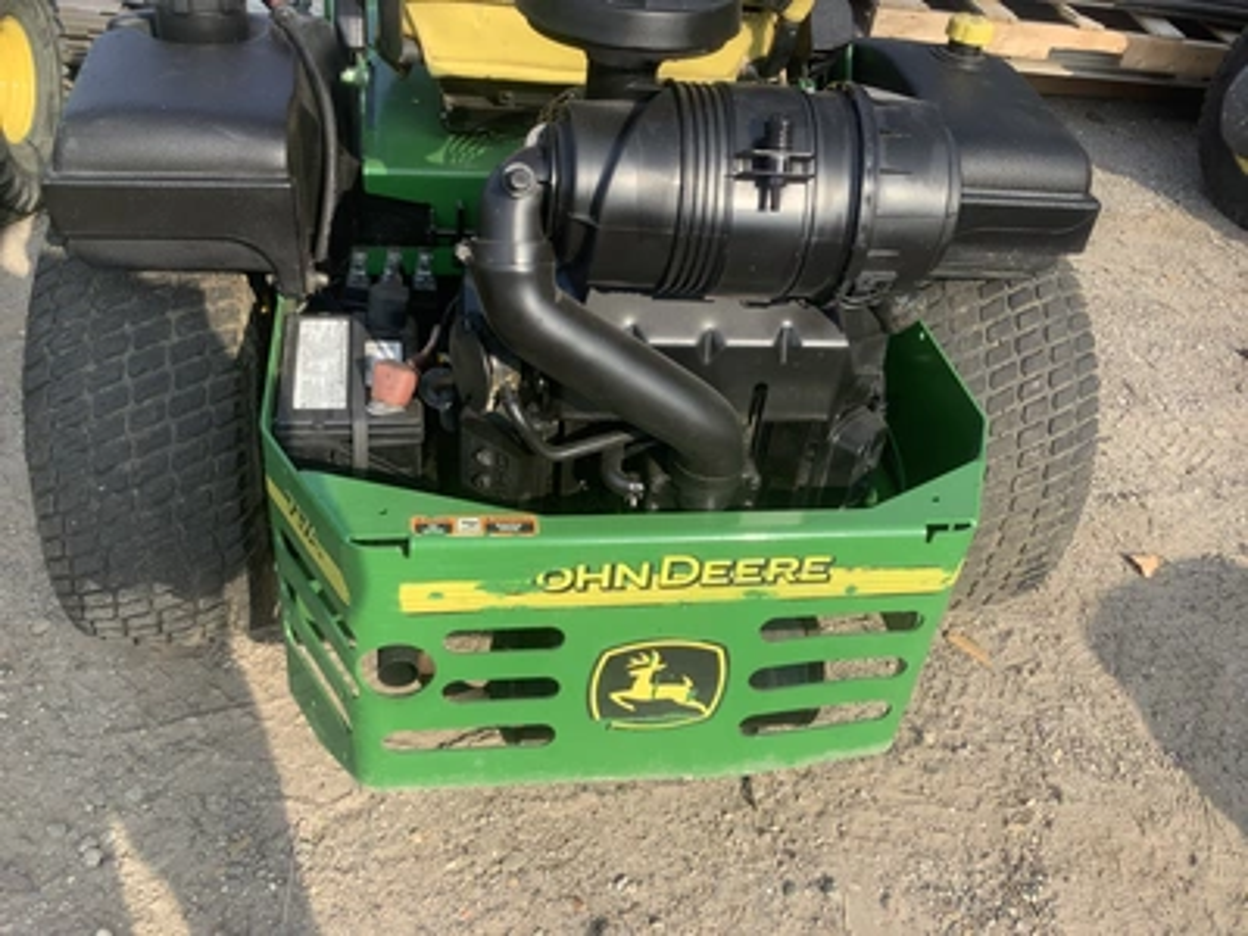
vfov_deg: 45.4
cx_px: 624
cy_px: 468
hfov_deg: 58.4
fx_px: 1118
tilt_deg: -38.4
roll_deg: -4.9
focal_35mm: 31
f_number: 2.4
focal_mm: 3.3
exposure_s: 1/463
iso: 25
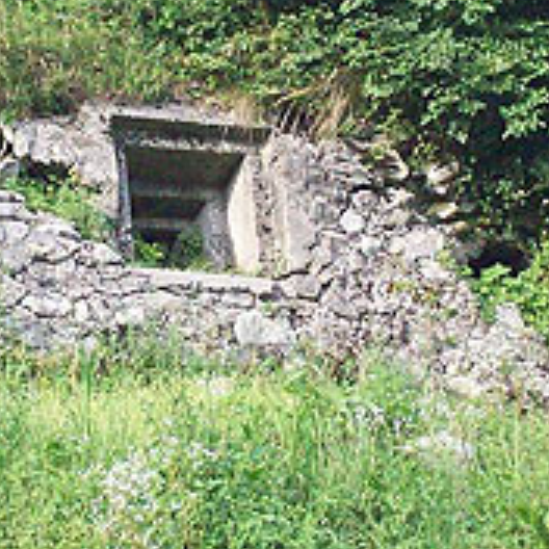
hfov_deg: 7.2
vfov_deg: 7.2
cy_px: 126
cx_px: 134
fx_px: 4378
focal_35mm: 244
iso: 383
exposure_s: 1/257
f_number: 4.8
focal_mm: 18
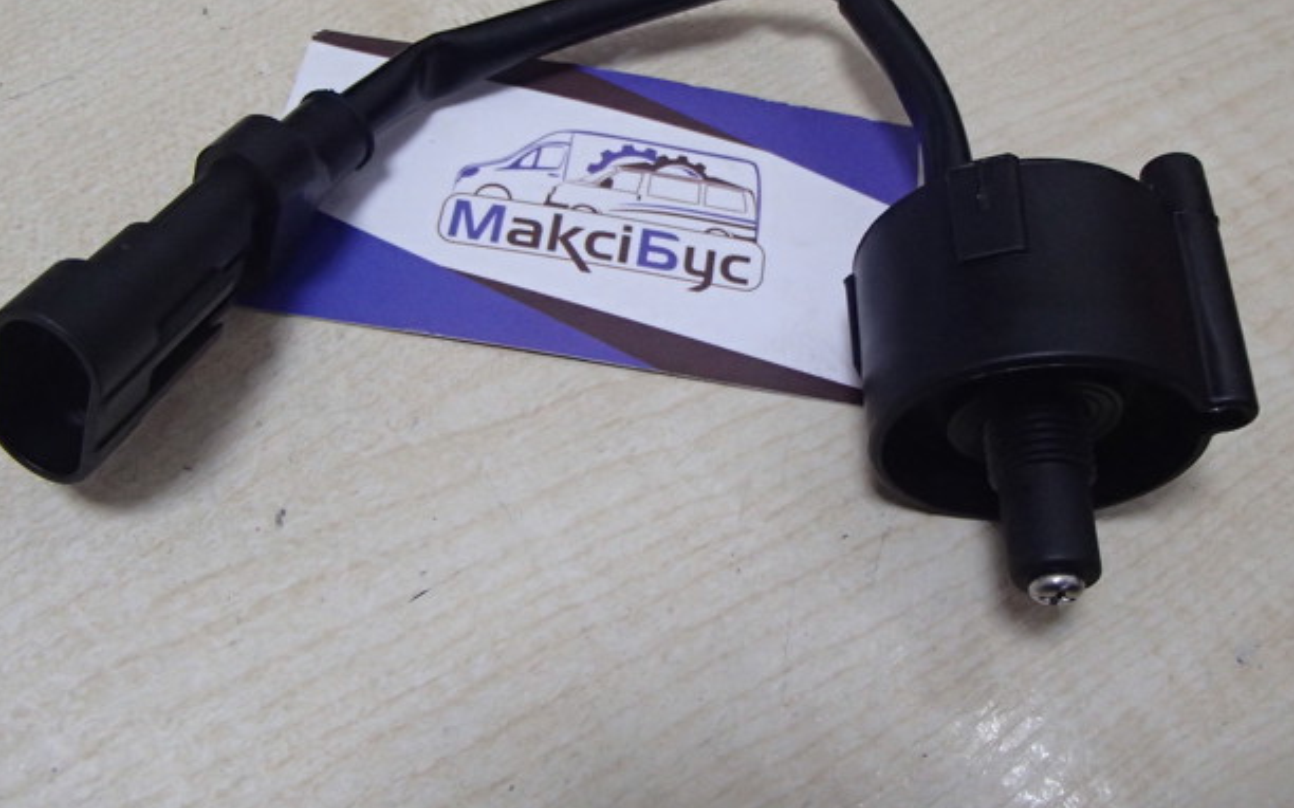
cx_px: 626
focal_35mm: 41
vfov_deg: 31.2
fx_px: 1445
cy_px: 350
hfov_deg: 48.2
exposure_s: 1/50
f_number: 4.7
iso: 800
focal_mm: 6.64
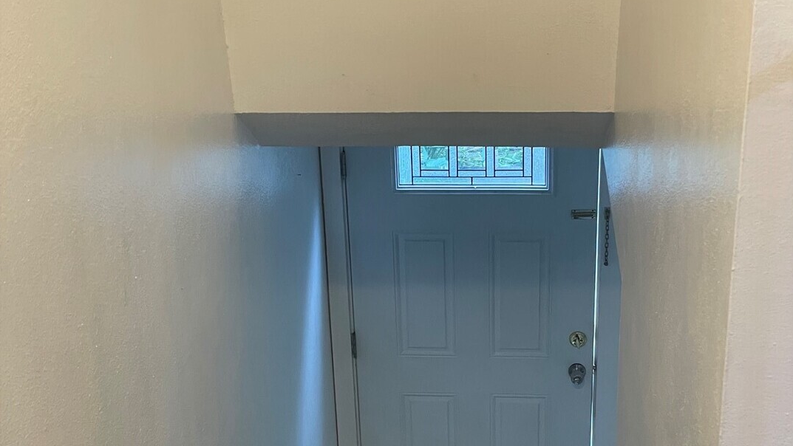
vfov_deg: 15.9
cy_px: 304
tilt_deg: -28.8
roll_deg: +3.2
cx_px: 398
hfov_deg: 27.9
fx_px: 1598
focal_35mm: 76
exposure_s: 1/60
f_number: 2
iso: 160
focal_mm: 6
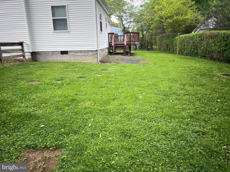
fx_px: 173
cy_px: 86
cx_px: 115
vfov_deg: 53.1
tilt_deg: -12.4
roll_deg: +2.2
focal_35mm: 26
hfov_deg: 67.3
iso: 40
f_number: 1.5
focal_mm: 5.7
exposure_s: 1/245
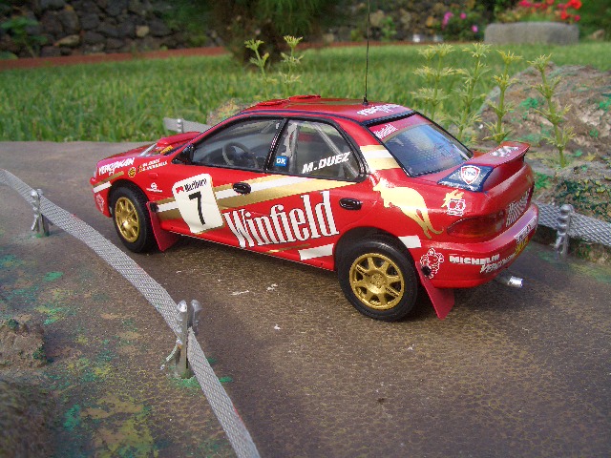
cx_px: 306
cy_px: 229
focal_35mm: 35
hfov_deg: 52.6
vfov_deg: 40.7
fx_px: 618
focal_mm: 5.8
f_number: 4.3
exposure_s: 1/160
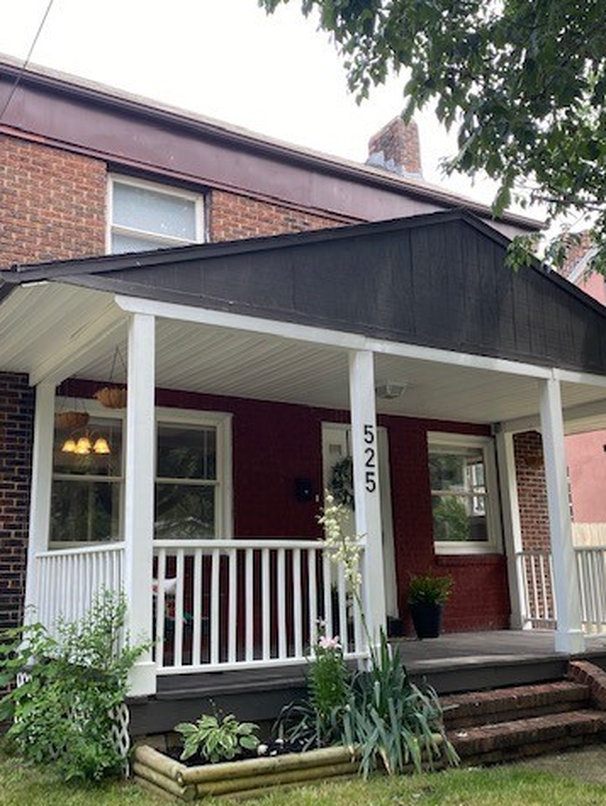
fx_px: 816
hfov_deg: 40.7
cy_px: 406
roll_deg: +1.3
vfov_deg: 52.6
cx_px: 268
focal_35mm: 35
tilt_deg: +11.6
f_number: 1.8
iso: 32
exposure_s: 1/352
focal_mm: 4.25
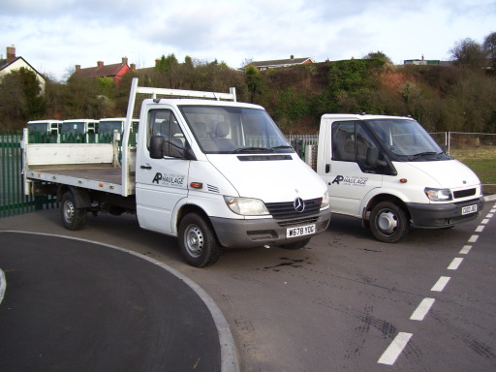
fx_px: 530
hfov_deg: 50.1
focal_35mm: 37
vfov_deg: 38.7
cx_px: 248
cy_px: 186
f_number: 2.7
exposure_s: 1/500
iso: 80
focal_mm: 6
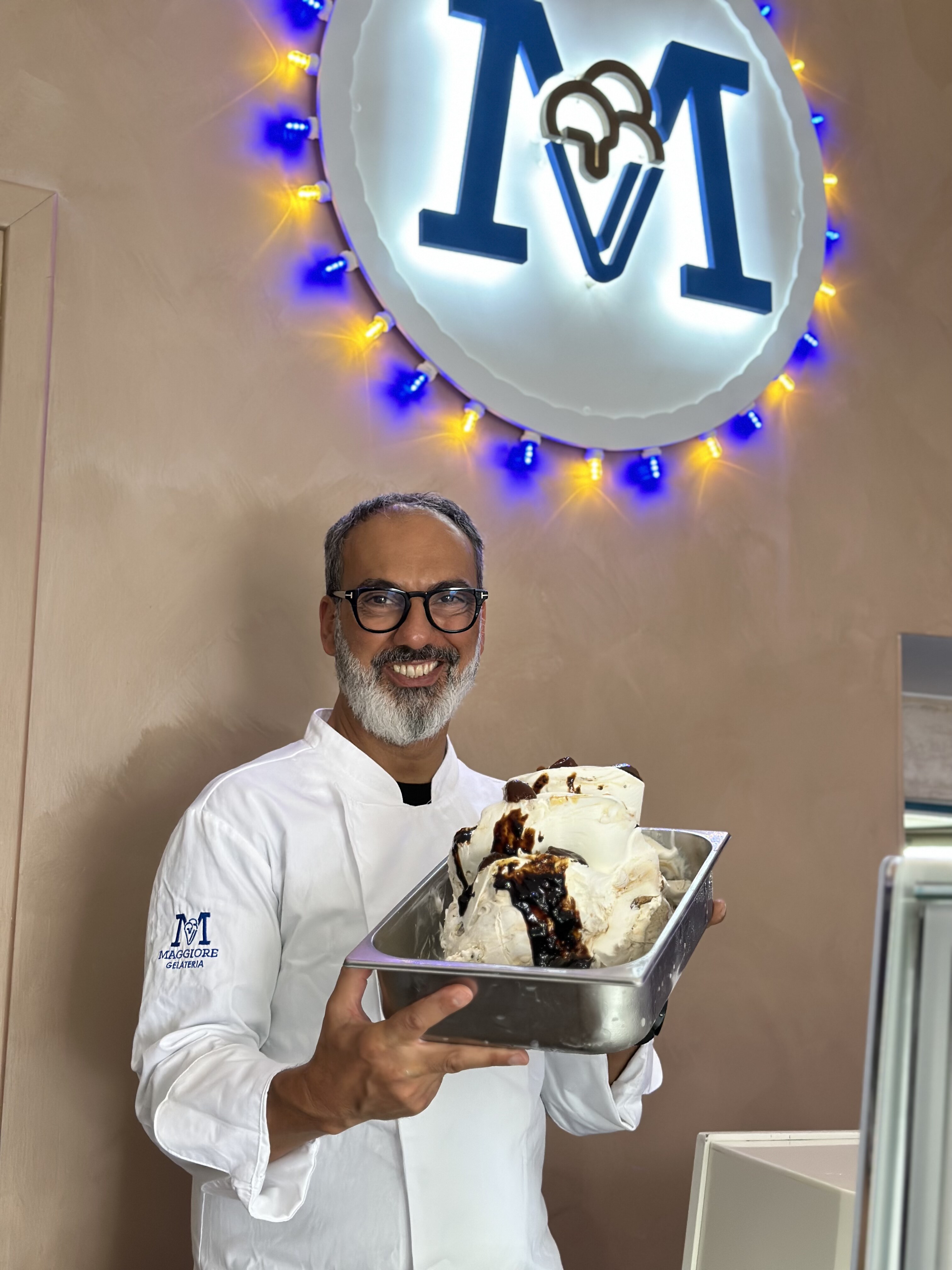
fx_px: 1760
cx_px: 476
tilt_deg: +9.3
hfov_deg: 30.3
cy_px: 635
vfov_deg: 39.7
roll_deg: -1.1
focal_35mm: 48
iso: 200
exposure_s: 1/100
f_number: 1.78
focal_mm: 6.86
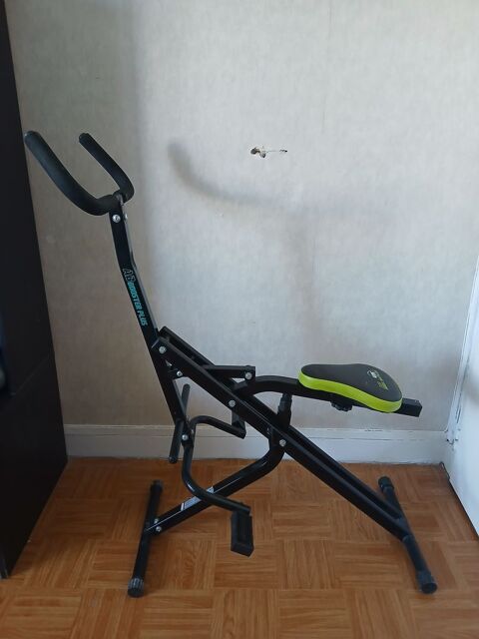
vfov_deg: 67.3
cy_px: 320
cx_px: 240
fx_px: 480
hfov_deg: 53.1
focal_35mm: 26
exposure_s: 1/33.3
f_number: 1.8
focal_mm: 3.98
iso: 320
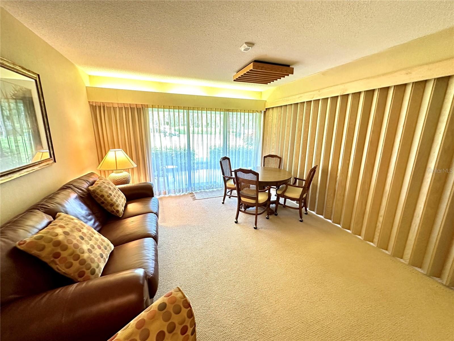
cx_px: 227
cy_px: 170
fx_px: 184
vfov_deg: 85.7
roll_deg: -0.9
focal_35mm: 14
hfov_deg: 102.1
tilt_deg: -12.8
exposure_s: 1/60
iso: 800
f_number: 2.2
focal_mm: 2.22
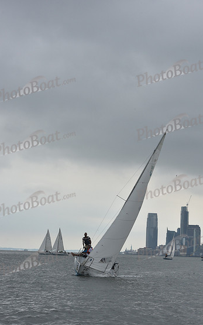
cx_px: 106
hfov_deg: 13.4
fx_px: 867
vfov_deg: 21.2
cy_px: 165
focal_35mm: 98
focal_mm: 92
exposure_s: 1/800
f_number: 10
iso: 400
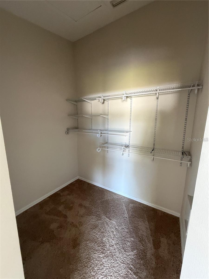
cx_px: 104
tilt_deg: -9.8
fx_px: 113
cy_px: 140
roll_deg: +0.0
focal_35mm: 14
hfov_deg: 85.7
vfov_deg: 102.1
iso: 500
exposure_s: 1/60
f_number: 2.2
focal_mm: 2.22
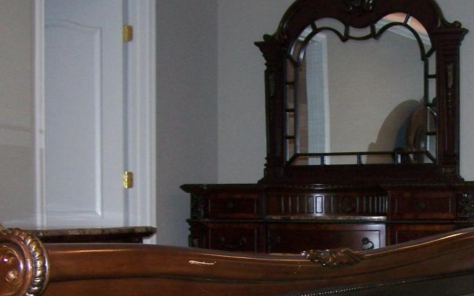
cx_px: 403
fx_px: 1112
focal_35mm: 86
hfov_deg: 23.6
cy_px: 269
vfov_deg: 15.0
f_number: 2.8
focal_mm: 6.3
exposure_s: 1/60
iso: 160
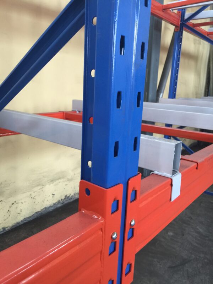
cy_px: 142
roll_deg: -2.2
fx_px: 238
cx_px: 106
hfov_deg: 48.2
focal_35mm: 29
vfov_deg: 61.7
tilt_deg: -13.8
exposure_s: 1/30
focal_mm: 4.15
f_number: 2.2
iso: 50
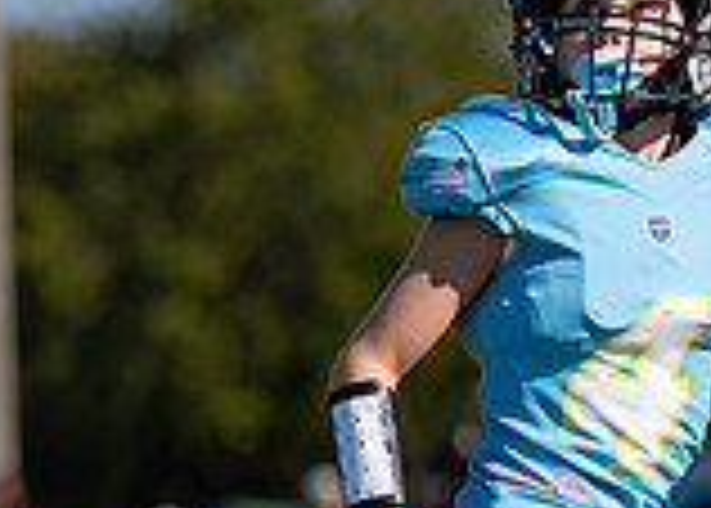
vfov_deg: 2.1
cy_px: 351
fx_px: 14141
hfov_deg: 2.9
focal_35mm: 700
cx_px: 870
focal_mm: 133
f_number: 2.8
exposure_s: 1/4000
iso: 100
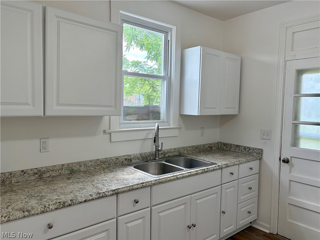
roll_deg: -0.9
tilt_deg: -3.2
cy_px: 120
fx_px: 240
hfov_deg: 67.3
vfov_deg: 53.1
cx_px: 160
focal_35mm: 26
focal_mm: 5.96
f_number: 1.6
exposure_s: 1/200
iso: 64
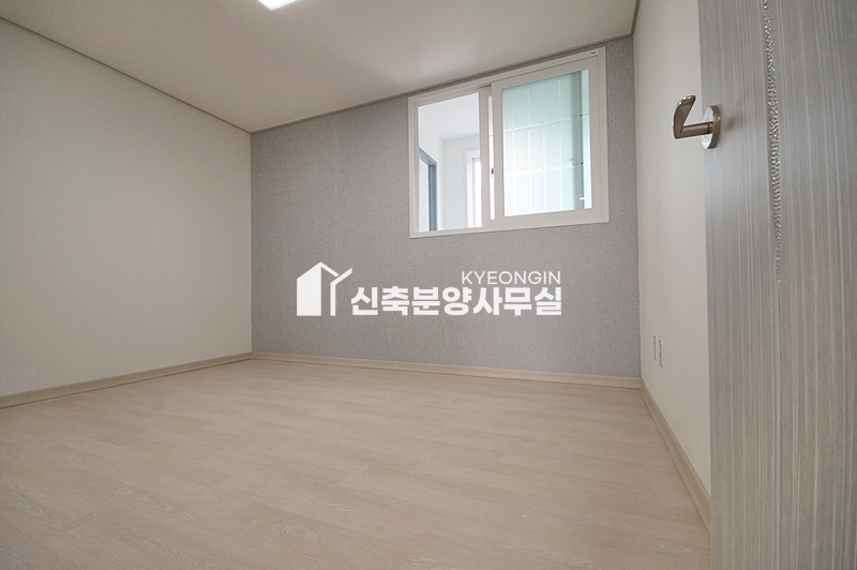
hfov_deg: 100.4
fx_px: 357
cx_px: 428
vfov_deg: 77.2
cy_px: 285
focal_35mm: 15
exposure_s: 1/40
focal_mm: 10
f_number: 9
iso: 800
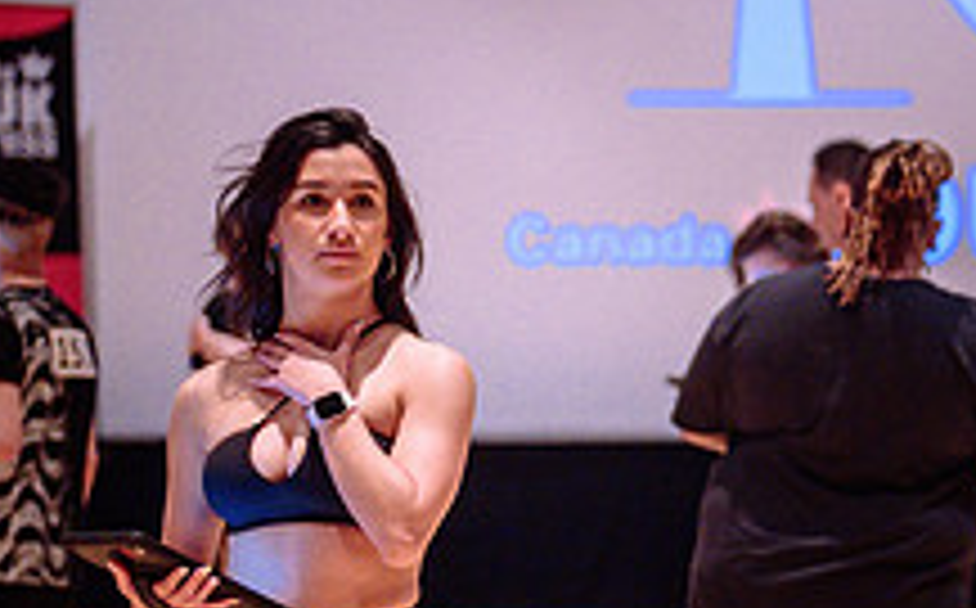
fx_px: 4596
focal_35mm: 173
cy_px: 586
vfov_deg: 7.5
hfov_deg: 11.4
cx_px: 1618
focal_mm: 50
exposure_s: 1/200
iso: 1600
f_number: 1.4
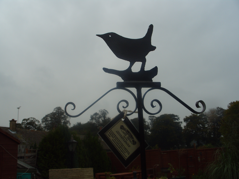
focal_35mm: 35
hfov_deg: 52.6
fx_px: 242
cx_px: 120
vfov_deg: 40.7
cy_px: 90
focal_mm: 7.8
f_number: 5.7
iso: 80
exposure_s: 1/350
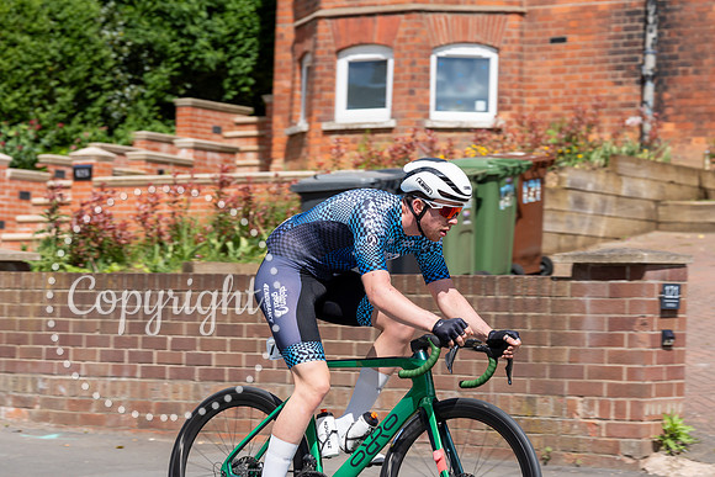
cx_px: 358
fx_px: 2165
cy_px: 238
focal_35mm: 109
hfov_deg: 18.8
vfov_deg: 12.6
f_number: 5.6
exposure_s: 1/1000
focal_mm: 109
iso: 200
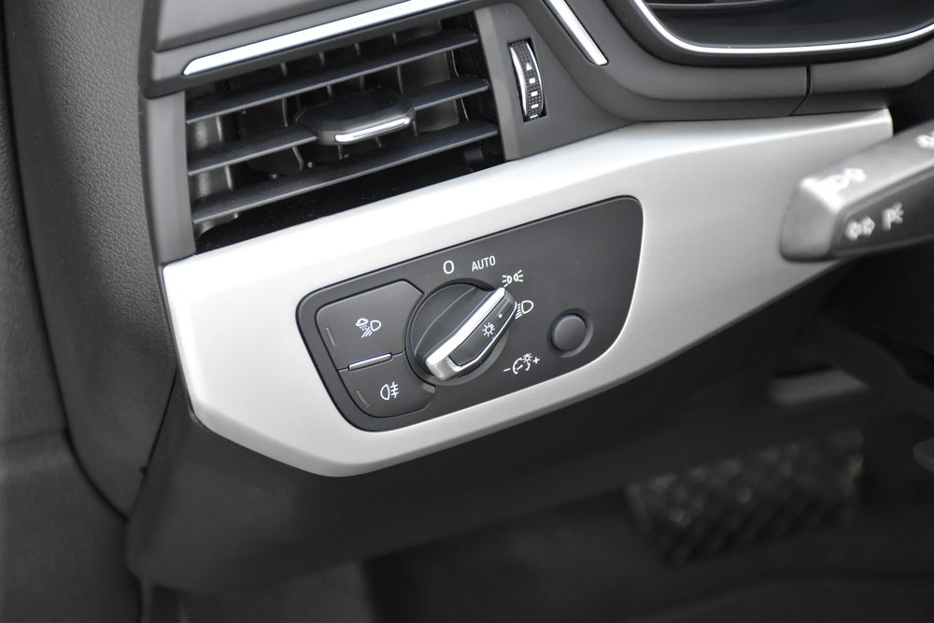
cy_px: 312
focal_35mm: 105
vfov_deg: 13.0
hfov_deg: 19.5
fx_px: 2724
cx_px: 467
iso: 2800
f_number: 5
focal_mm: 70
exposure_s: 1/125
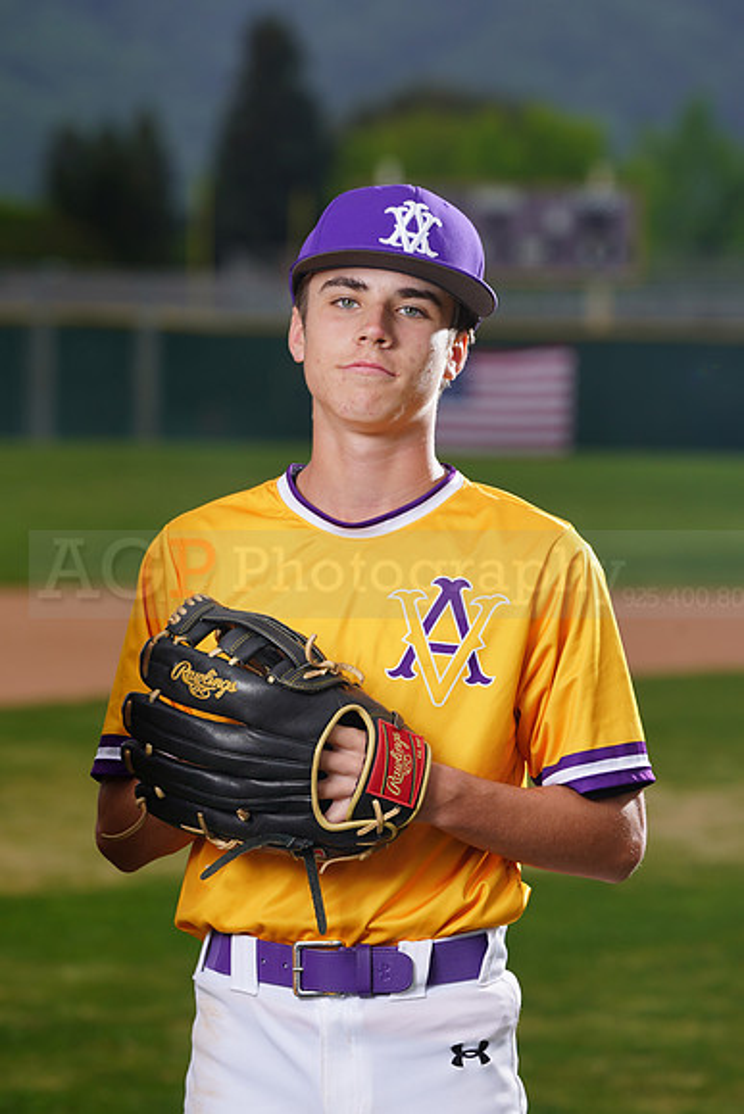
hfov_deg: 6.3
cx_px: 372
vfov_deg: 9.4
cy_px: 557
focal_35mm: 218
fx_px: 6753
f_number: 8
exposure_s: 1/250
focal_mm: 218
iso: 100
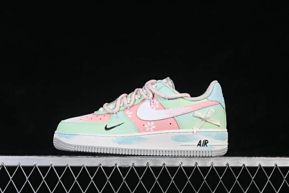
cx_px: 144
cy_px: 96
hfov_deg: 27.0
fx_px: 602
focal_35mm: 75
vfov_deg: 18.2
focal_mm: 50
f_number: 8
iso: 160
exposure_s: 1/80
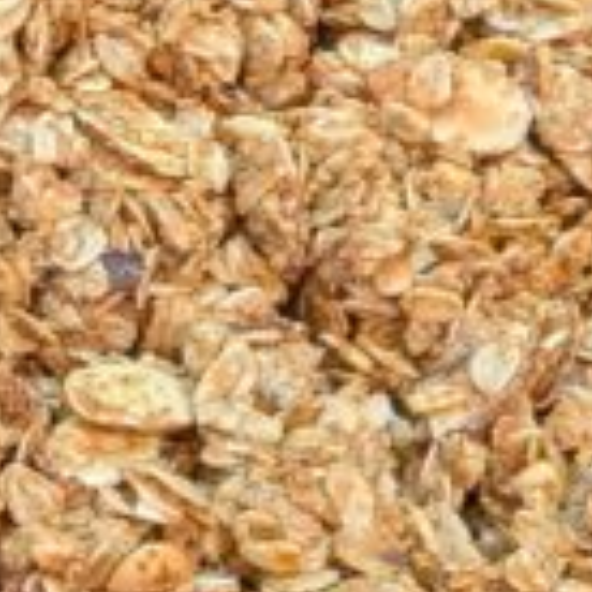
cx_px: -699
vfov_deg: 11.1
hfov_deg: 10.1
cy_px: 279
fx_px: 3038
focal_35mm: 157
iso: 30
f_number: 1.7
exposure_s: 1/150
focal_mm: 4.53
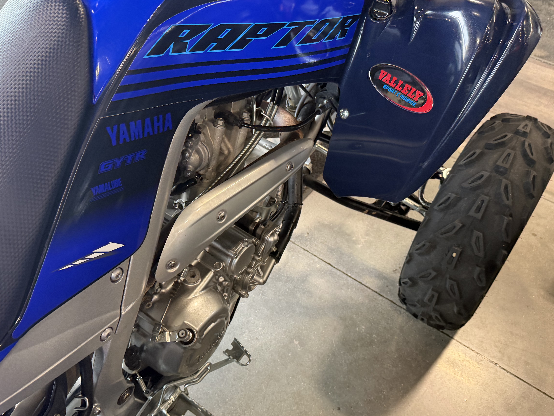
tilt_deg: -47.2
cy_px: 204
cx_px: 252
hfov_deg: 59.9
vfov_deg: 46.8
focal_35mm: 30
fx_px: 480
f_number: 1.78
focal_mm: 6.76
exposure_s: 1/60
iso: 200
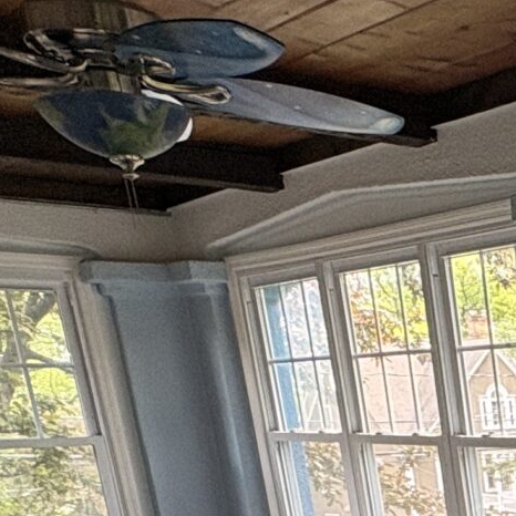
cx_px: 864
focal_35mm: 68
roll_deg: +1.3
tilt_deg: -18.8
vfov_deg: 21.4
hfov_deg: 20.1
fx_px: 1147
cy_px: 773
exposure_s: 1/99
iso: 160
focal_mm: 2.22
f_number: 2.2
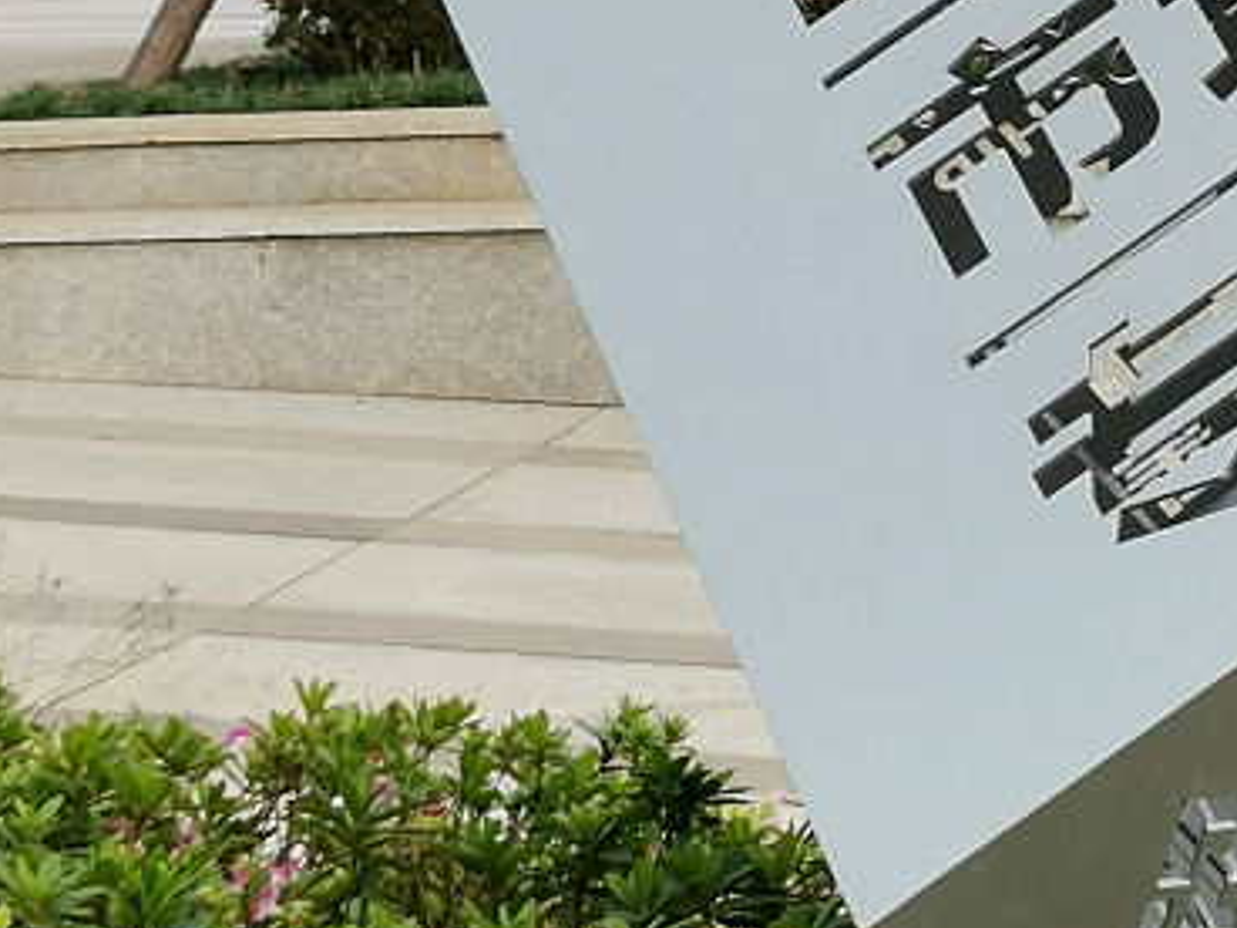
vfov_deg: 9.0
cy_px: -10
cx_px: 1351
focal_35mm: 163
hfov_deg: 11.9
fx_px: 5825
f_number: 1.8
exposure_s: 1/570
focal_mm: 5.58
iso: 50
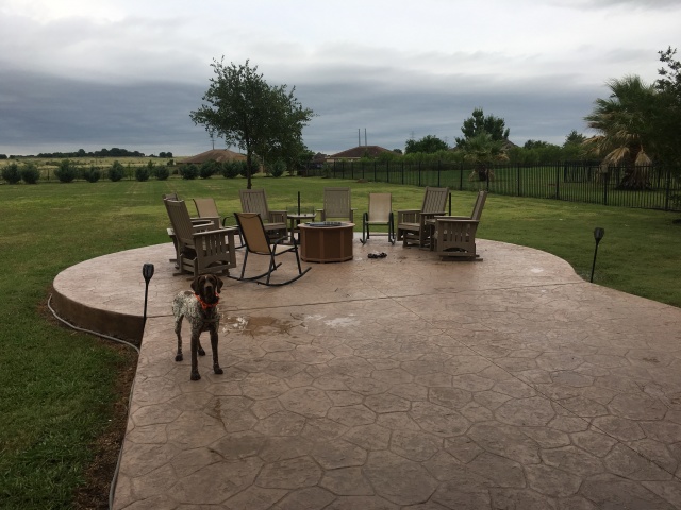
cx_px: 340
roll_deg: +1.6
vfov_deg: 48.2
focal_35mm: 29
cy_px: 255
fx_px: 571
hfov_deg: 61.7
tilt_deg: -10.1
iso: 25
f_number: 2.2
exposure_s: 1/605
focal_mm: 4.15
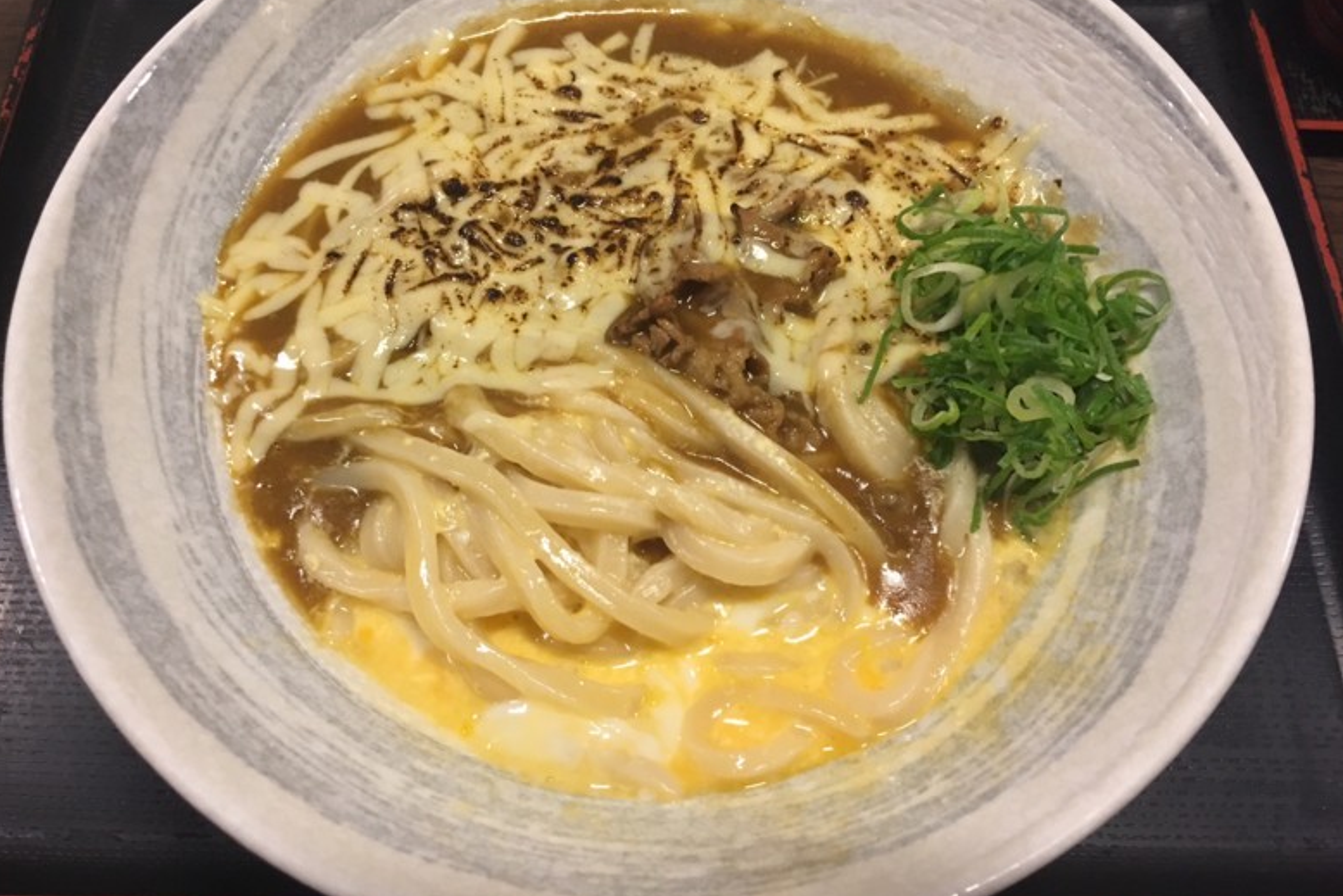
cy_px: 444
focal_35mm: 31
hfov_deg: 60.3
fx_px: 1157
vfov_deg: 42.3
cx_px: 654
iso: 100
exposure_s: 1/10
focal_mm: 4.15
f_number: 2.2
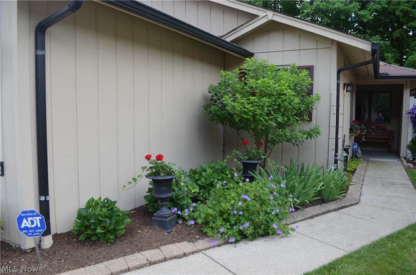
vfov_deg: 47.7
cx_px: 208
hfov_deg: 67.5
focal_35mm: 27
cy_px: 138
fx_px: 311
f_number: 5.6
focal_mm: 18
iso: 200
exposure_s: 1/125
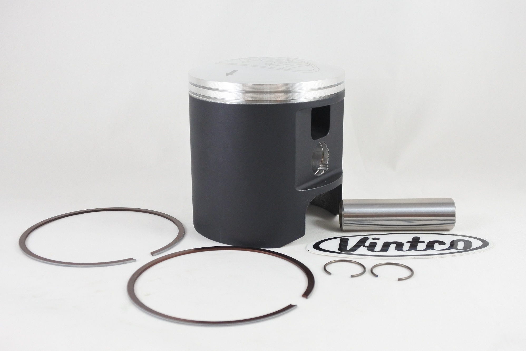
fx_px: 584
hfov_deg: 48.5
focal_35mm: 40
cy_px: 176
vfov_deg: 33.4
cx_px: 263
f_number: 4.2
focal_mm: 15
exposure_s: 1/125
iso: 720
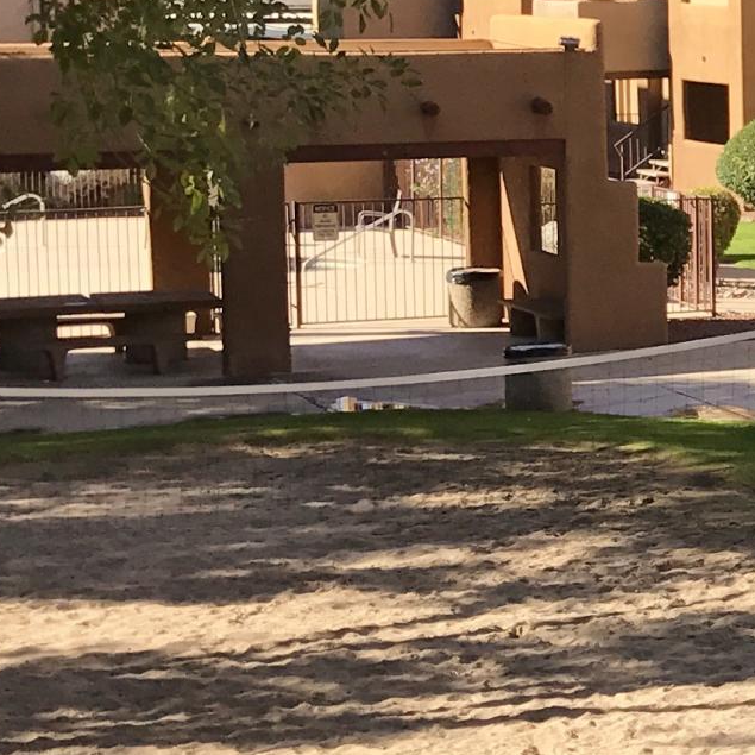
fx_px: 2887
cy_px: 297
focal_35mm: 117
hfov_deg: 13.4
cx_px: 1366
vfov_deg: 14.9
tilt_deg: -6.9
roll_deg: -1.1
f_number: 1.8
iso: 20
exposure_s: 1/1330
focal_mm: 3.99
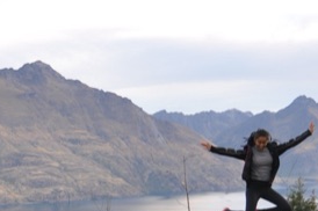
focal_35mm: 74
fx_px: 657
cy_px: 174
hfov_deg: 26.6
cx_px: 56
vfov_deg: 18.1
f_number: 2.8
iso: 400
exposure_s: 1/350
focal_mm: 17
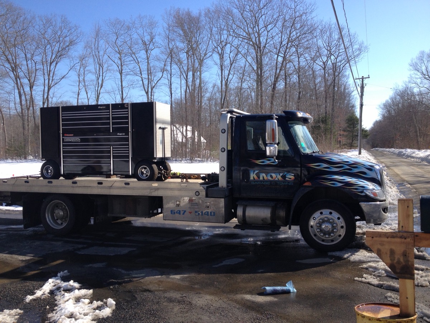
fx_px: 435
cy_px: 162
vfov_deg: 40.7
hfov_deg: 52.6
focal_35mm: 35
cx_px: 215
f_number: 2.4
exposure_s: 1/1227
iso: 50
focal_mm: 4.28
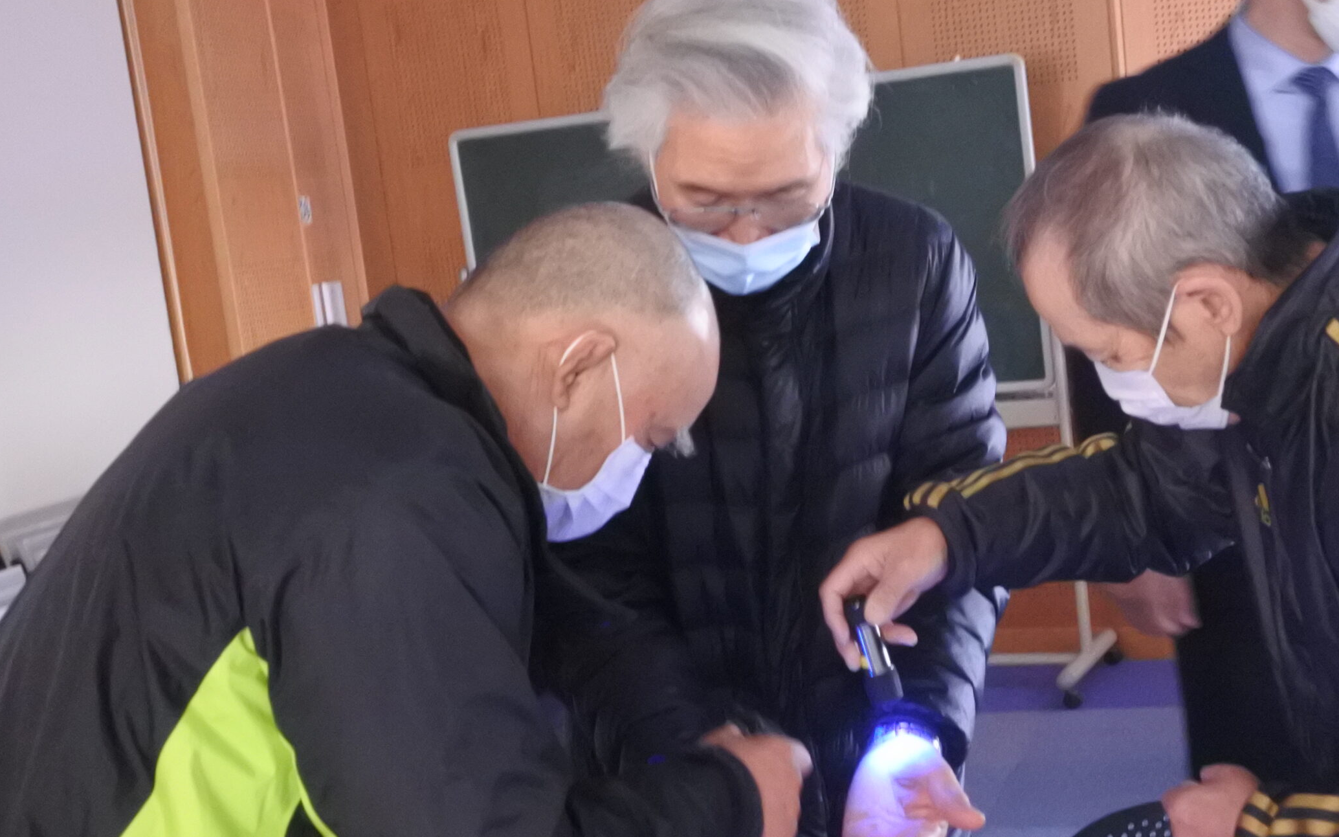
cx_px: 727
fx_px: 2116
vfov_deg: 22.3
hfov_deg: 35.1
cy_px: 503
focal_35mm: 58
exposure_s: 1/10
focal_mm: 17.2
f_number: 4.5
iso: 6400
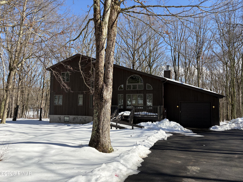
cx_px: 122
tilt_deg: +5.5
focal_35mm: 26
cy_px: 91
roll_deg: +0.5
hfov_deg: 67.3
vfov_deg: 53.1
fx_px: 183
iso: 50
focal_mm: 5.96
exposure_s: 1/2639
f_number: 1.6
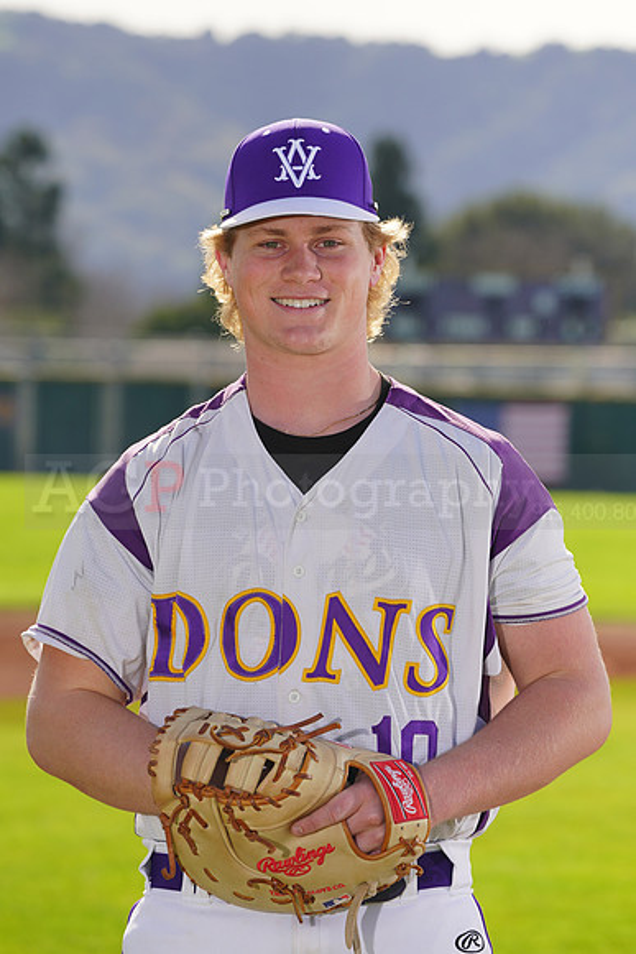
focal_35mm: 209
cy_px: 477
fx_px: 5535
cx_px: 318
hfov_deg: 6.6
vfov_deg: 9.8
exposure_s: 1/250
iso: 100
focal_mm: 209
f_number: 8
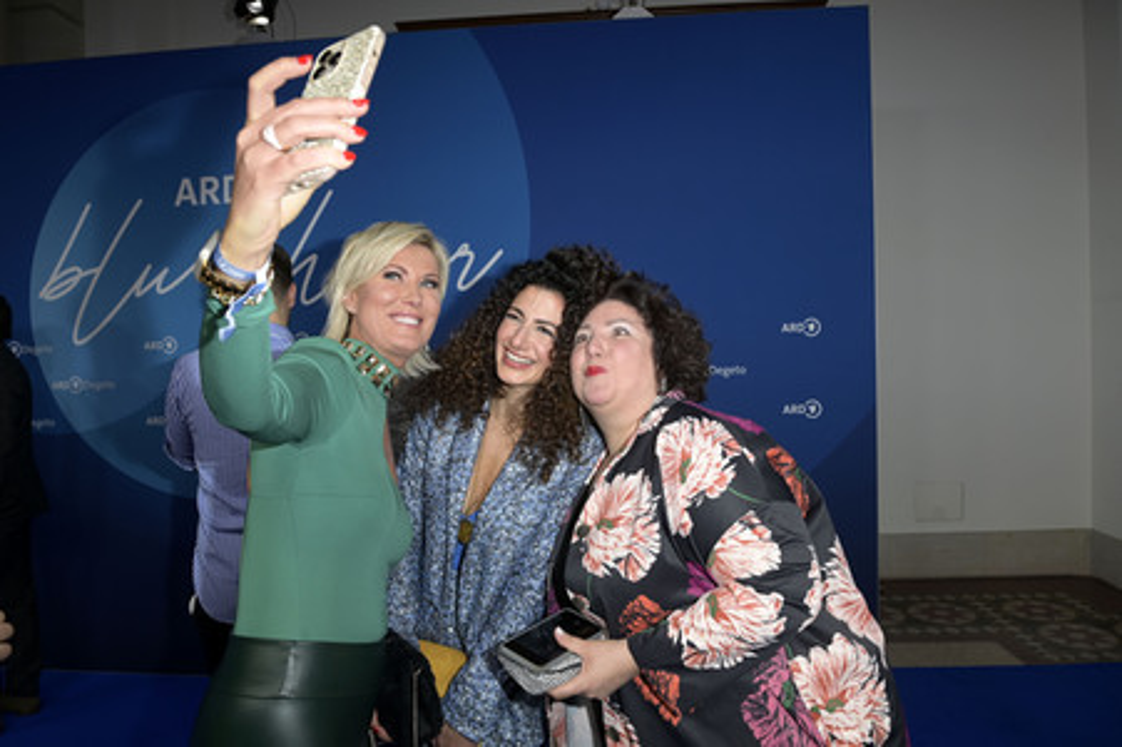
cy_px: 374
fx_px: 747
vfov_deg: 53.1
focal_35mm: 24
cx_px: 561
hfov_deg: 73.8
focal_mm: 24
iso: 400
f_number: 5.6
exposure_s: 1/250
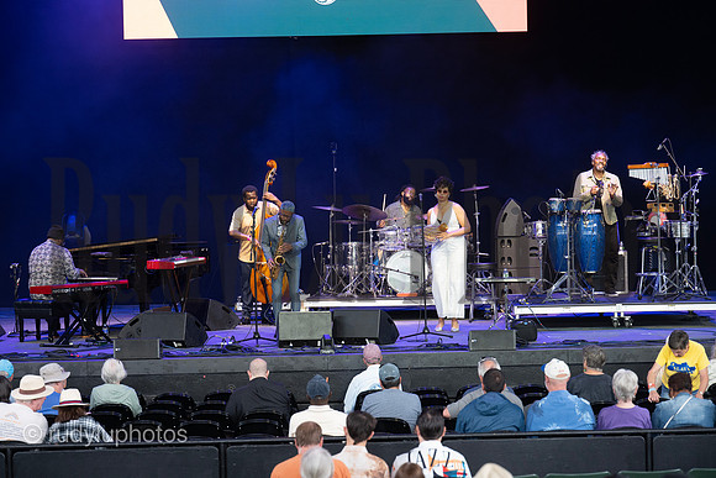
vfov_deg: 13.7
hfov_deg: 20.4
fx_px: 1989
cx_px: 358
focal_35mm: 100
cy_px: 239
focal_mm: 100
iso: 1600
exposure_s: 1/200
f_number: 4
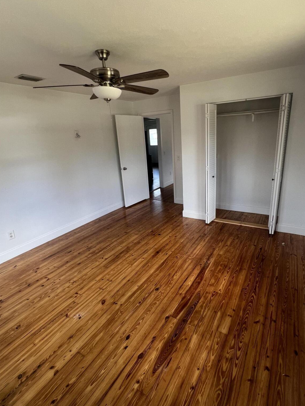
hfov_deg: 74.7
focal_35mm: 17
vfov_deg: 91.0
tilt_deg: -16.6
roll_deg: +2.4
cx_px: 162
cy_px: 199
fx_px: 200
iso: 80
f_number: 1.8
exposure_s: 1/99
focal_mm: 1.57
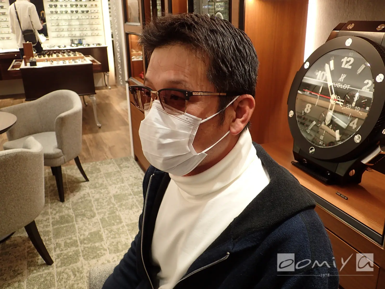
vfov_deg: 44.2
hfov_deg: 56.8
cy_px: 144
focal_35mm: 32
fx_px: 356
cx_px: 192
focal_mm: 5.87
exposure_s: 1/60
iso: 160
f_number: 2.4
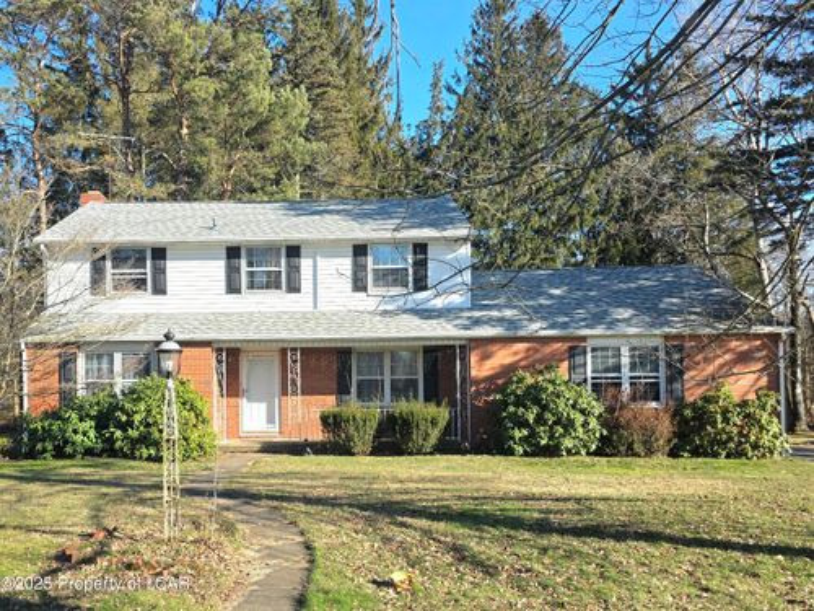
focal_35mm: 23
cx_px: 407
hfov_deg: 73.9
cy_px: 306
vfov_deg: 58.9
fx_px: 541
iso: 80
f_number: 1.7
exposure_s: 1/3333
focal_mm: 6.3
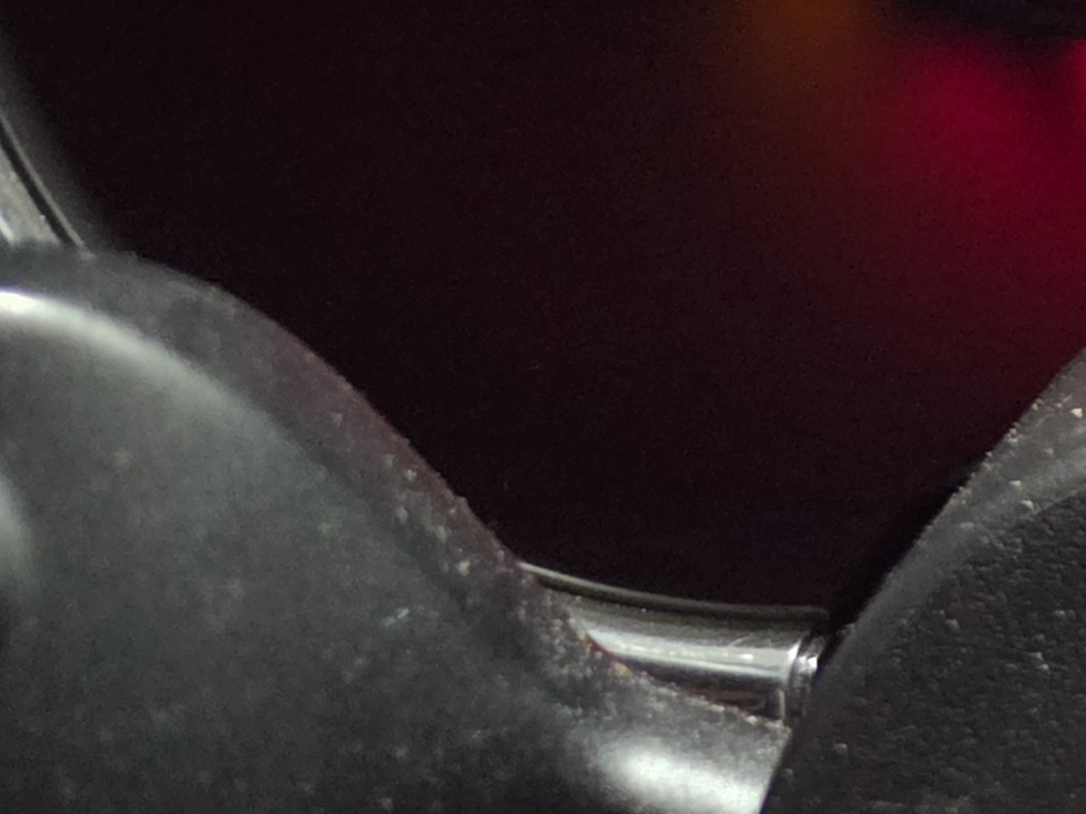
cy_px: -780
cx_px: 1912
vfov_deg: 13.6
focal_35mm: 94
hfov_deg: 17.3
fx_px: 2949
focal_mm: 5.4
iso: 1250
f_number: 1.8
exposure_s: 1/40
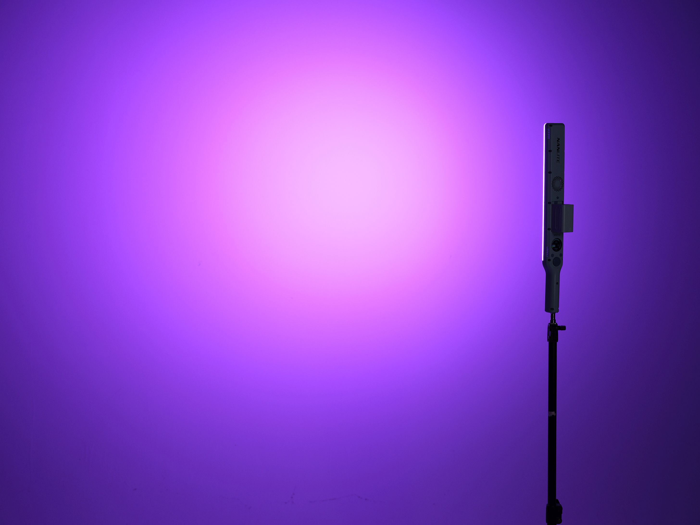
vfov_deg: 27.5
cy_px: 262
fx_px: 1072
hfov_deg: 36.2
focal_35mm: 53
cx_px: 350
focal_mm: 67.6
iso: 1250
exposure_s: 1/80
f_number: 6.4
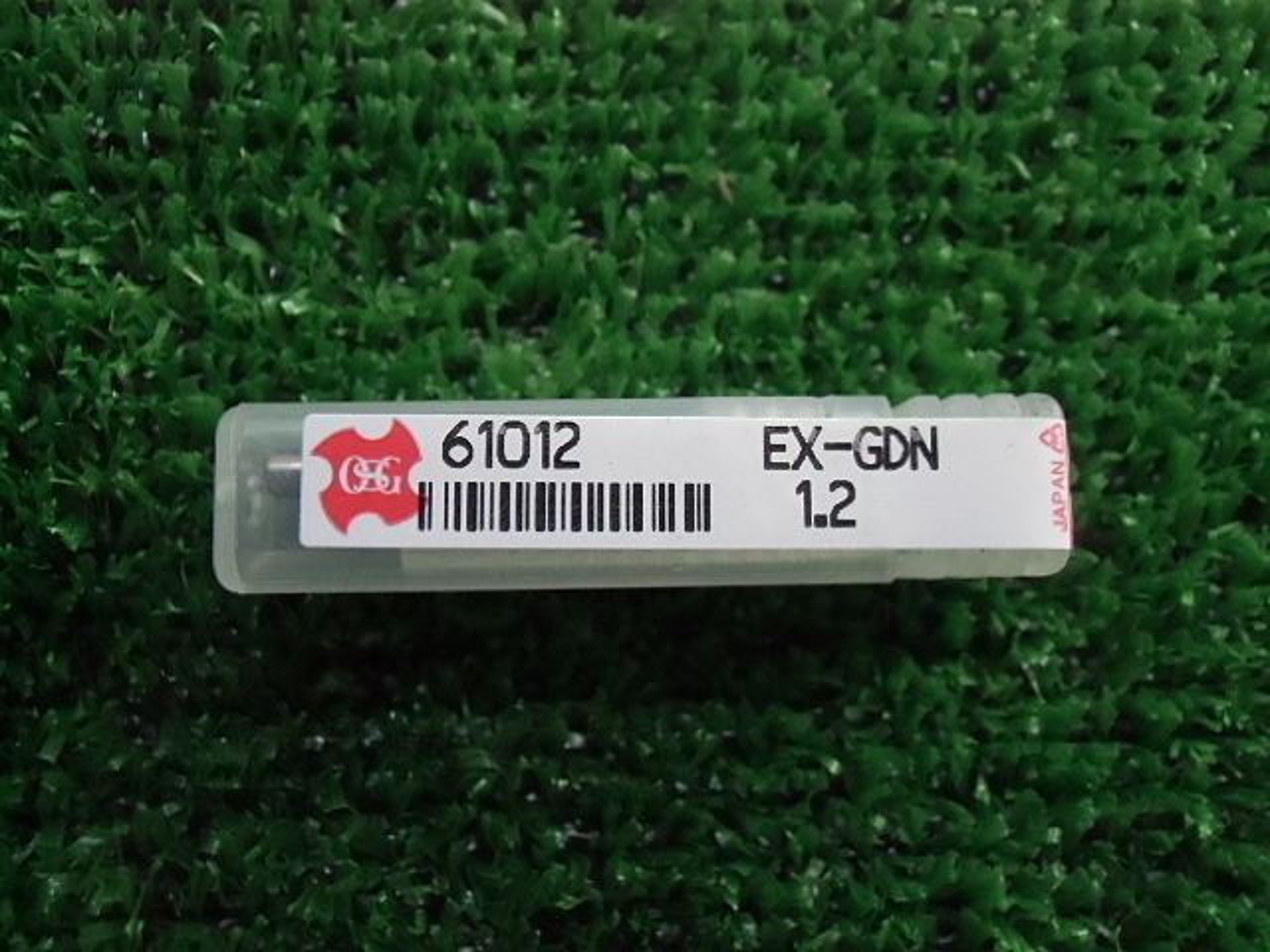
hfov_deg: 60.0
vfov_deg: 46.8
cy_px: 476
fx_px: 1101
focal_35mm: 30
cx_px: 635
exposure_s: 1/100
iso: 800
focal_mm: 5.36
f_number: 3.5
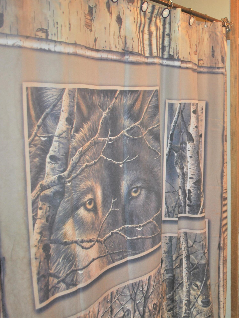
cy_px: 158
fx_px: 359
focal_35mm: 39
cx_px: 222
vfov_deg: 47.9
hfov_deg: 34.5
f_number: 3.5
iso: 200
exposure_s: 1/60
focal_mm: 18
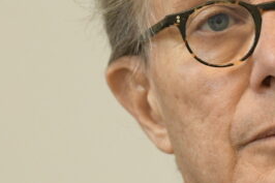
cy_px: 104
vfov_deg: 1.8
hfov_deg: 2.7
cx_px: 289
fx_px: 5878
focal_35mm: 770
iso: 2500
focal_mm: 200
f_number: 4
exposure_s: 1/200
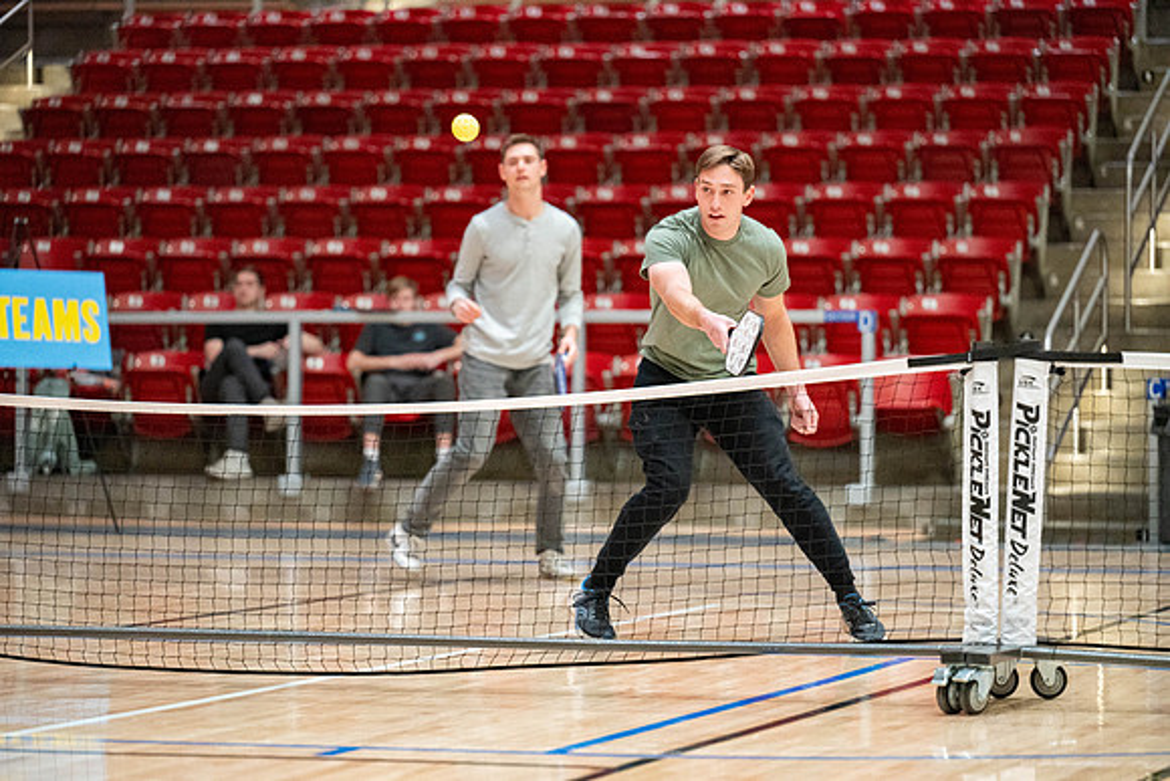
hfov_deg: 15.2
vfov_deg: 10.2
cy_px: 390
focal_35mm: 135
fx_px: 4388
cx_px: 585
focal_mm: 135
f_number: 2.8
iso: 5000
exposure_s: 1/500
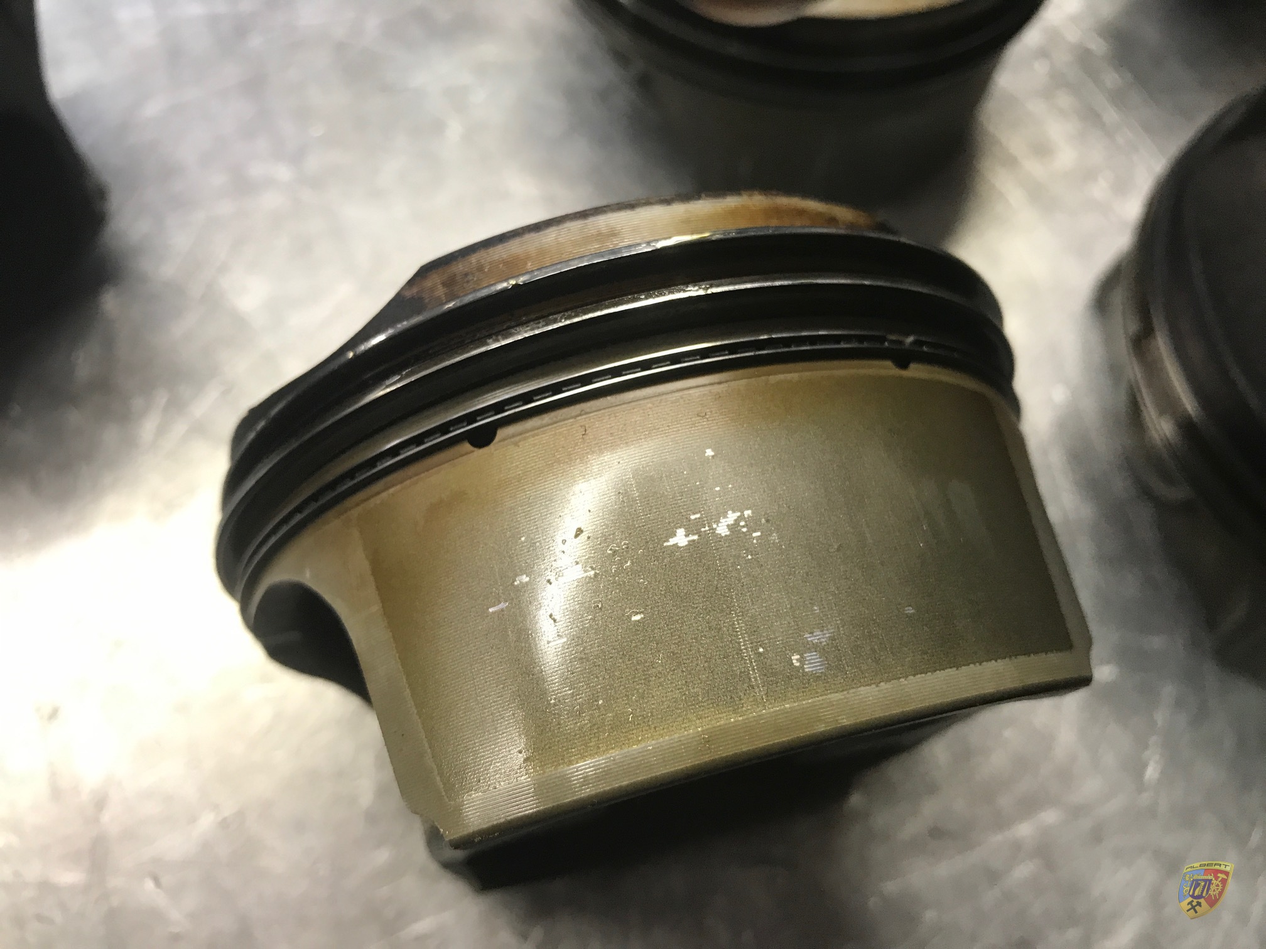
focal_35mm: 28
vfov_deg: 49.7
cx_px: 633
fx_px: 1024
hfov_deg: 63.4
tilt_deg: -67.2
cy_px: 474
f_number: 1.8
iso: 40
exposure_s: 1/33
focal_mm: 3.99
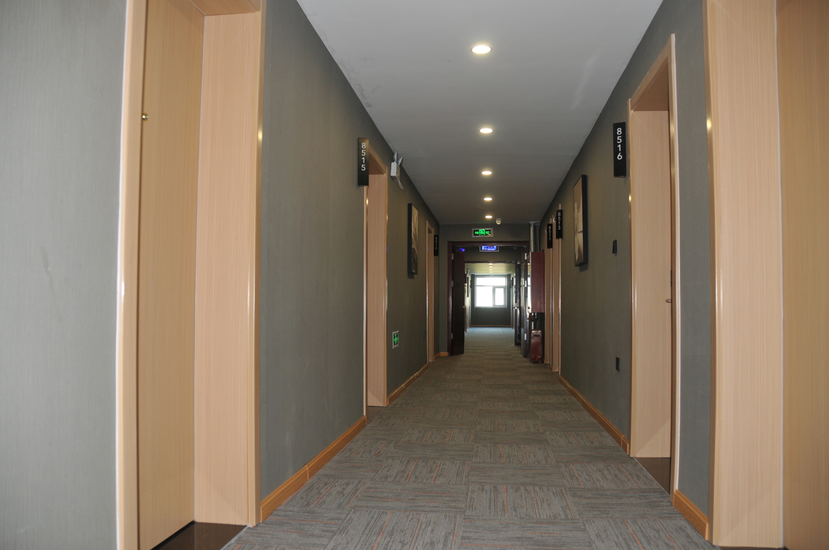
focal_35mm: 27
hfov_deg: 67.4
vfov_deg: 47.8
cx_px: 414
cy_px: 275
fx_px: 621
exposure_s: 1/60
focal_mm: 18
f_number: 3.5
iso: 200
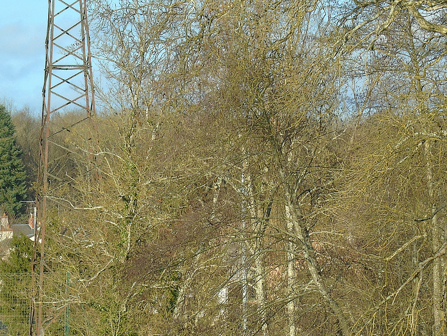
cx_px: 270
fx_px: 4972
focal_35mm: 385
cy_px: 278
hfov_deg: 5.1
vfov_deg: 3.9
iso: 80
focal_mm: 38
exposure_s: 1/200
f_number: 4.7
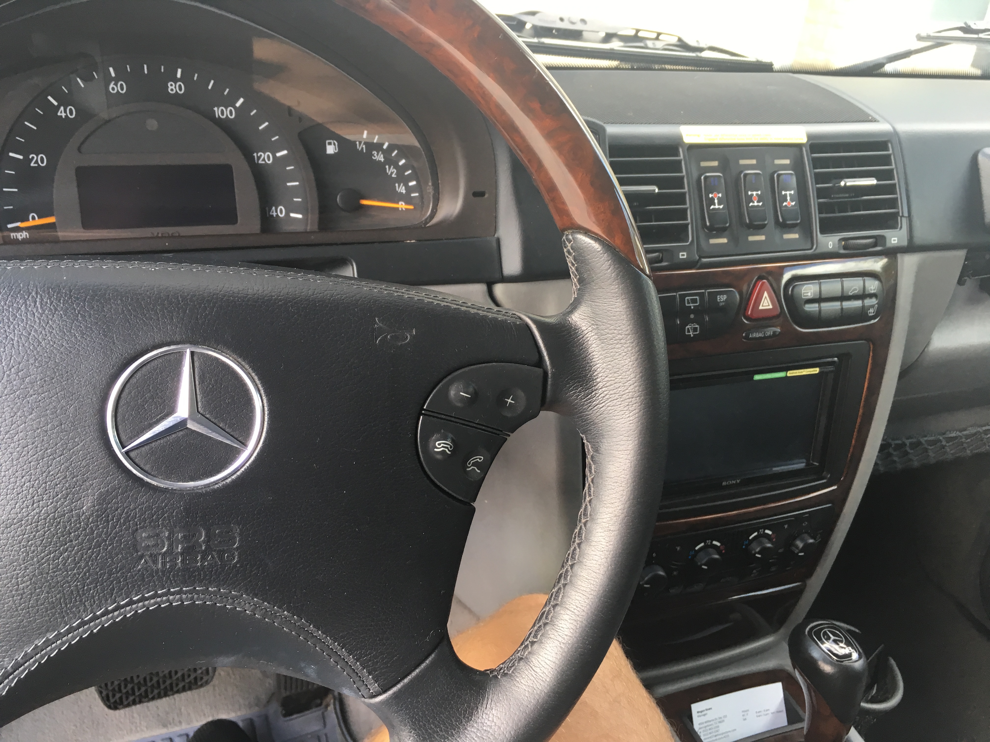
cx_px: 495
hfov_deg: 61.7
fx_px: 829
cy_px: 371
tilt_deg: -29.5
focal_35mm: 29
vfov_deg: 48.2
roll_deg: -5.8
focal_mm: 4.15
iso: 25
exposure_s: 1/30
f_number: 2.2
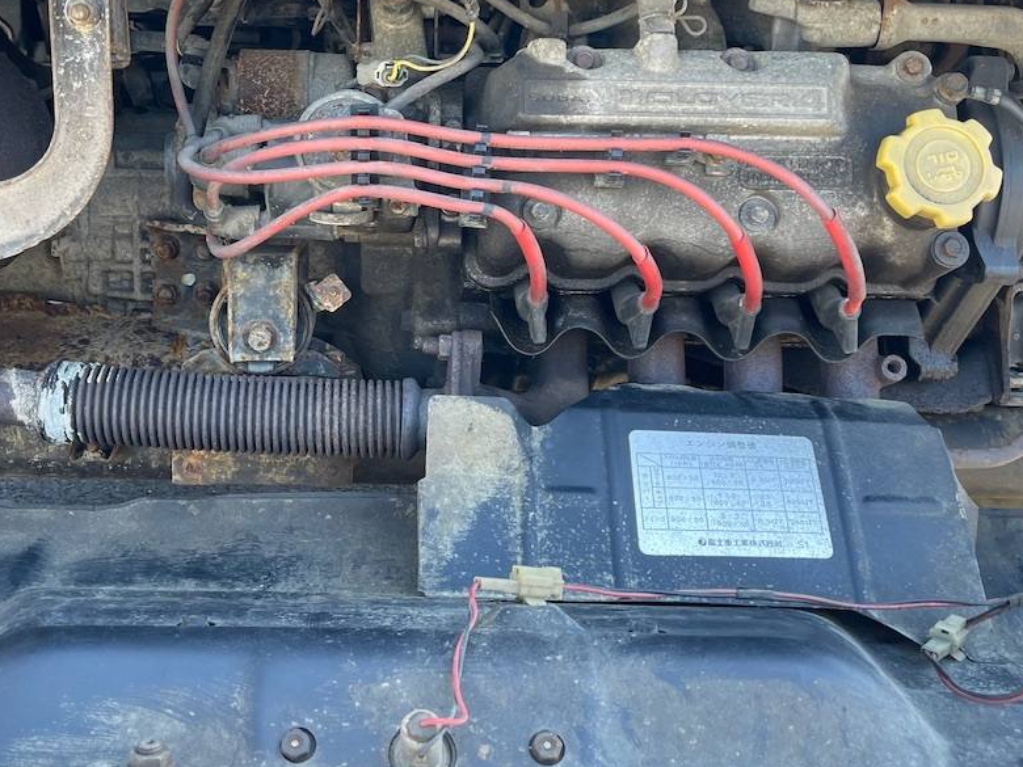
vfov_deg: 35.0
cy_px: 299
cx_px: 412
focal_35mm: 41
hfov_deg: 45.5
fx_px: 1212
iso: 64
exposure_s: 1/121
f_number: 1.6
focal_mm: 5.1
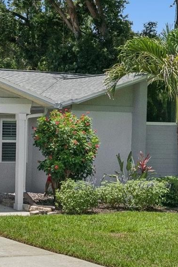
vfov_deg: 21.6
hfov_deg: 13.8
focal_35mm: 94
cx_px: -70
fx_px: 698
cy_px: 168
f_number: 8
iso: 800
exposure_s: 1/4000
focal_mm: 22
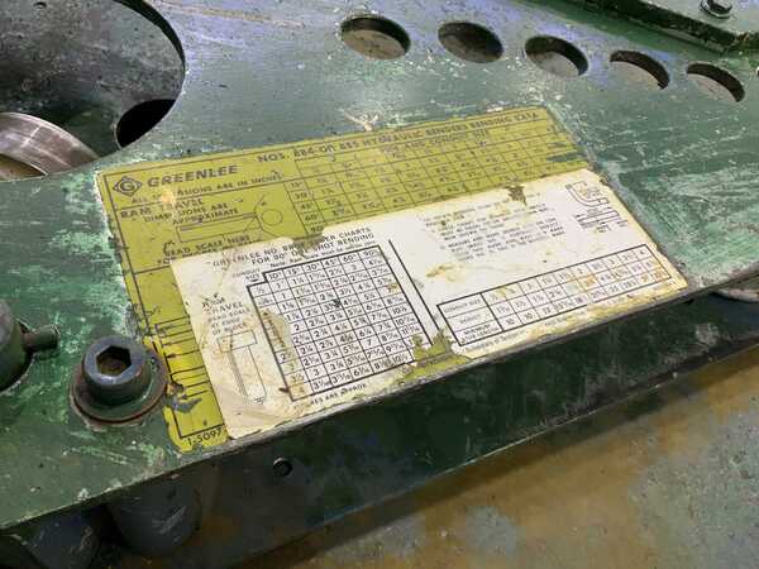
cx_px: 380
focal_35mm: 29
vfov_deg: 48.2
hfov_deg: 61.7
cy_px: 284
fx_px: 636
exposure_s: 1/60
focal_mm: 3
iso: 80
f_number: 1.8
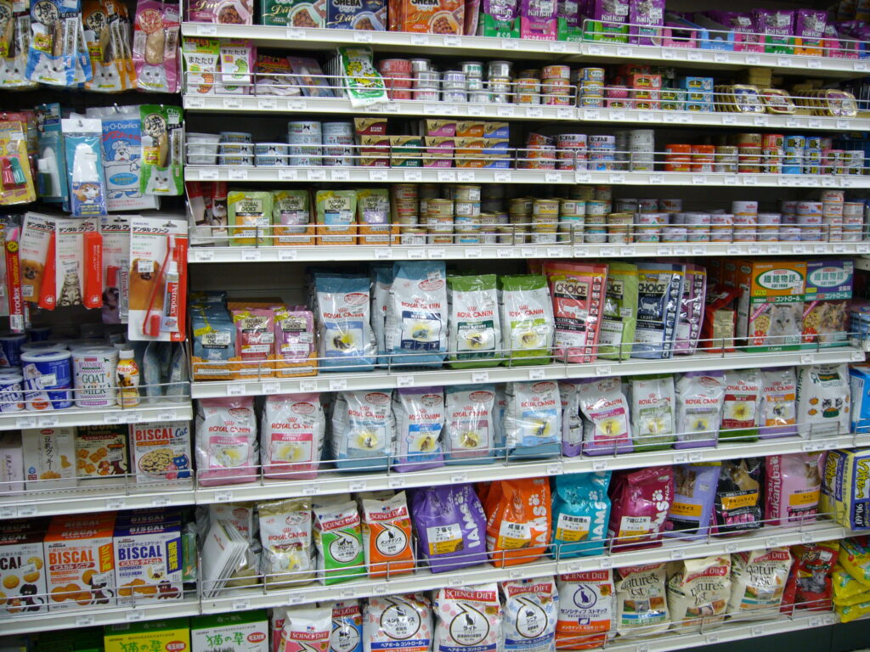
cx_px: 435
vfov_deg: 40.7
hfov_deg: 52.6
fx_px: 880
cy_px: 326
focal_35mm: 35
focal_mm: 5.8
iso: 100
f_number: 2.8
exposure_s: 1/40
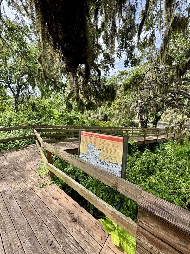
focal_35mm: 14
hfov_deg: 85.7
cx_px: 95
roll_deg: +2.9
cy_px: 127
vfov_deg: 102.1
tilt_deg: -12.8
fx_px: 102
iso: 40
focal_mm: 2.22
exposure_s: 1/386
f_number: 2.2
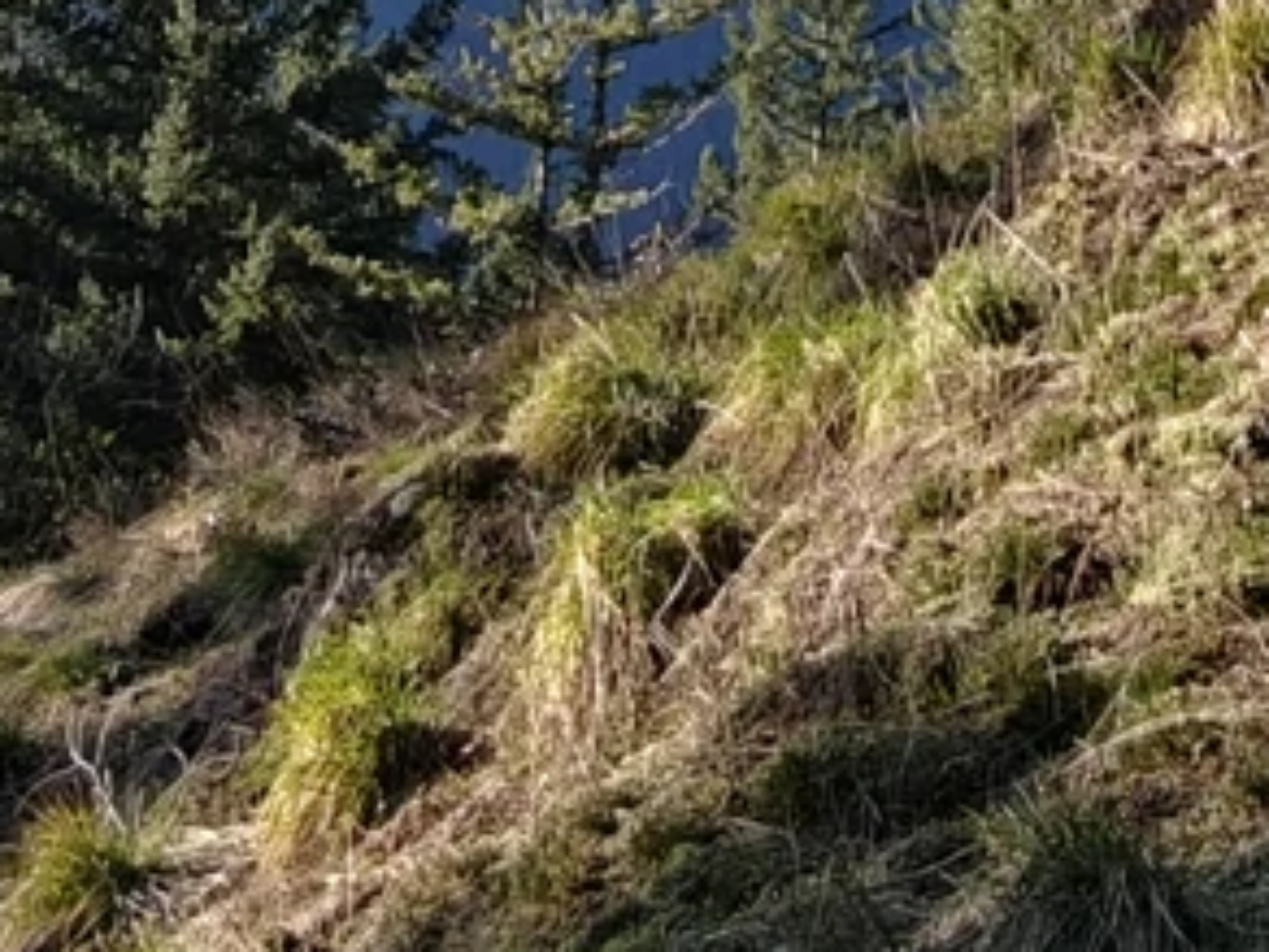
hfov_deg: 17.4
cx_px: 839
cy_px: -1308
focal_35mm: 113
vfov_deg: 11.1
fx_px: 4143
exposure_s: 1/489
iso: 160
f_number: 2
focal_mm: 2.3
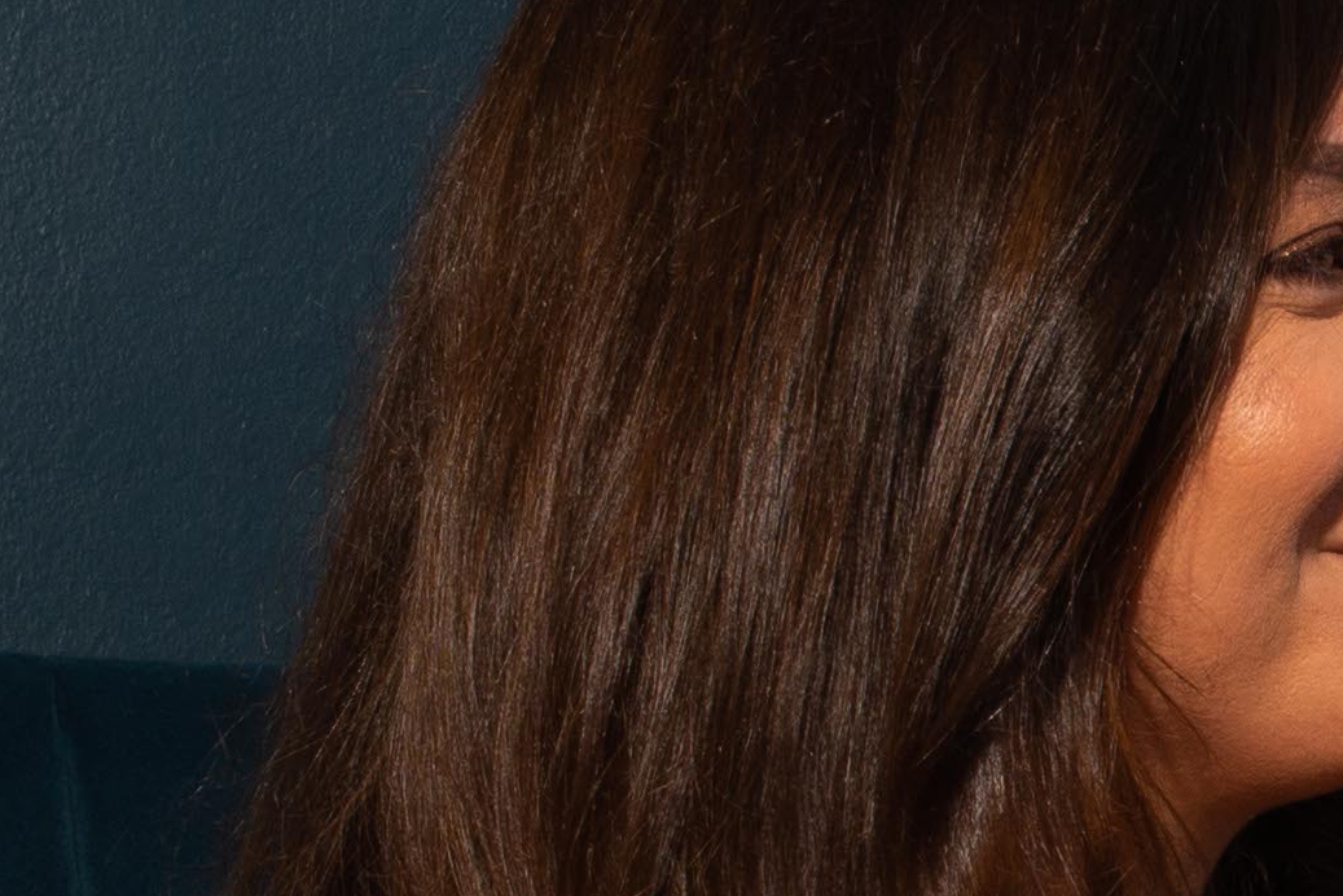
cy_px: 1183
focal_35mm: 290
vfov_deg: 4.7
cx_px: 3062
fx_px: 10821
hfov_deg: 6.8
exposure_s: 1/125
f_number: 11
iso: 160
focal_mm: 50
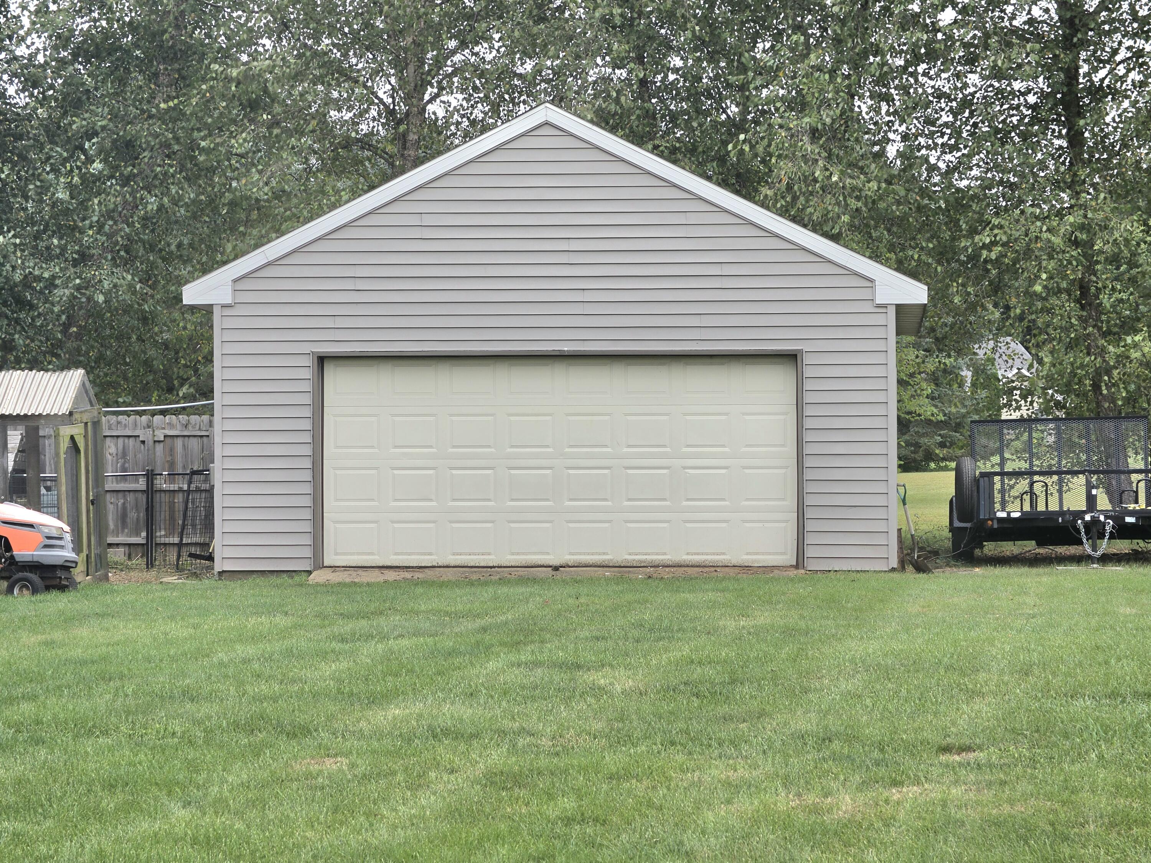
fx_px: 3824
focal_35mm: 115
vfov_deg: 12.9
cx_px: 576
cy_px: 432
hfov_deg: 17.1
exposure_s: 1/769
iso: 80
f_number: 2.9
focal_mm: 18.6
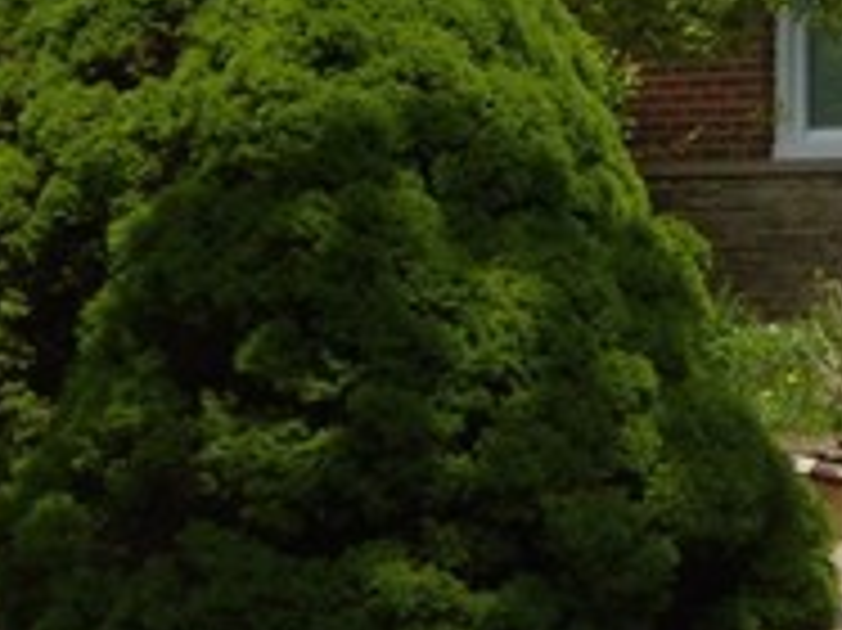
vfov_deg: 7.5
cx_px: 1405
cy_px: -108
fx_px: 4789
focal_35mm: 197
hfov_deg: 9.6
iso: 80
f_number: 8.5
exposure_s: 1/200
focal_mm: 6.4
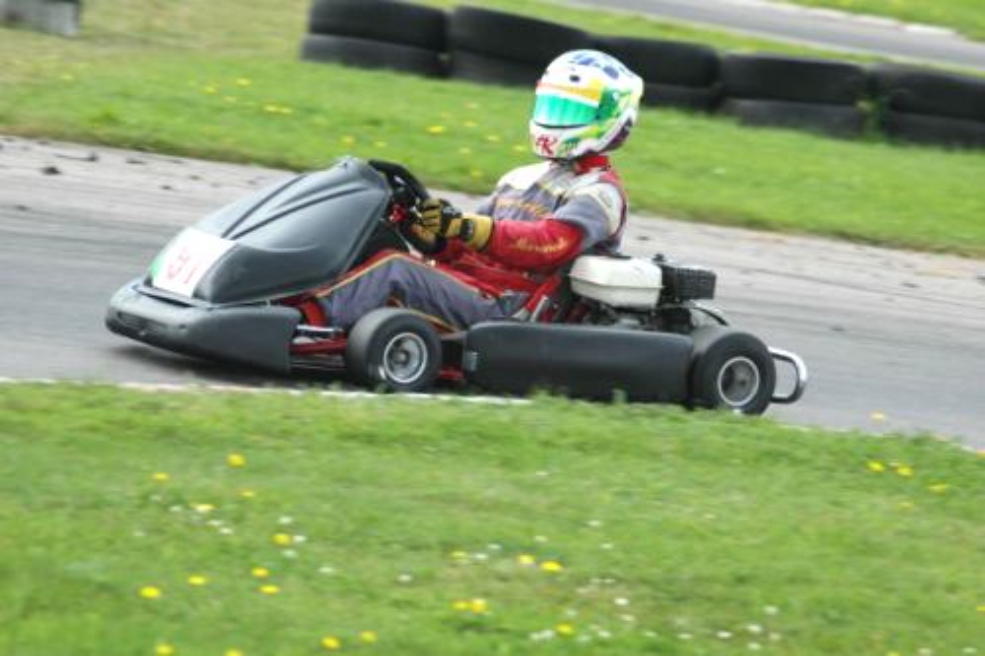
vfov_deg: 4.8
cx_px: 492
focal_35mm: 285
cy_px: 328
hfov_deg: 7.2
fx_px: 7795
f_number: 5
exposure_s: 1/400
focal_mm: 190
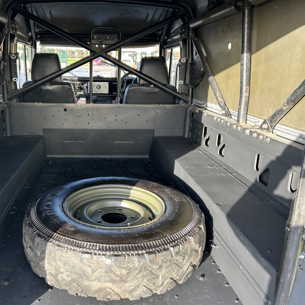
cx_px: 110
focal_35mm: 31
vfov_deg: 52.5
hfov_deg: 51.9
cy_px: 151
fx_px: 309
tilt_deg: -16.2
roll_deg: -2.6
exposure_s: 1/135
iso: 40
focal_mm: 5.7
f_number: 1.5
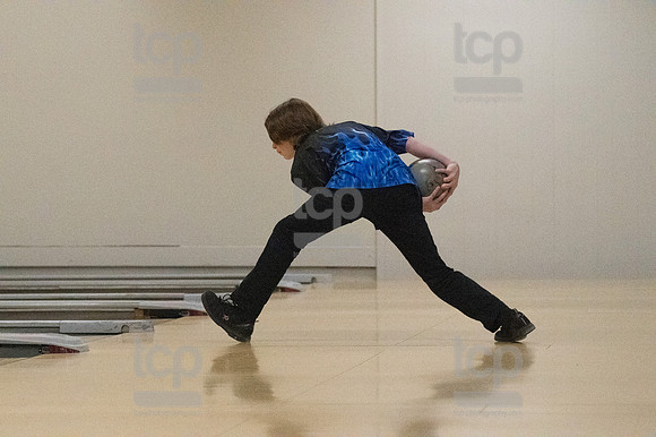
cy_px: 218
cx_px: 328
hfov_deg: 11.8
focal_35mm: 174
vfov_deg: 7.9
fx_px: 3169
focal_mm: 116
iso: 10000
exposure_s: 1/1250
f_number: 4
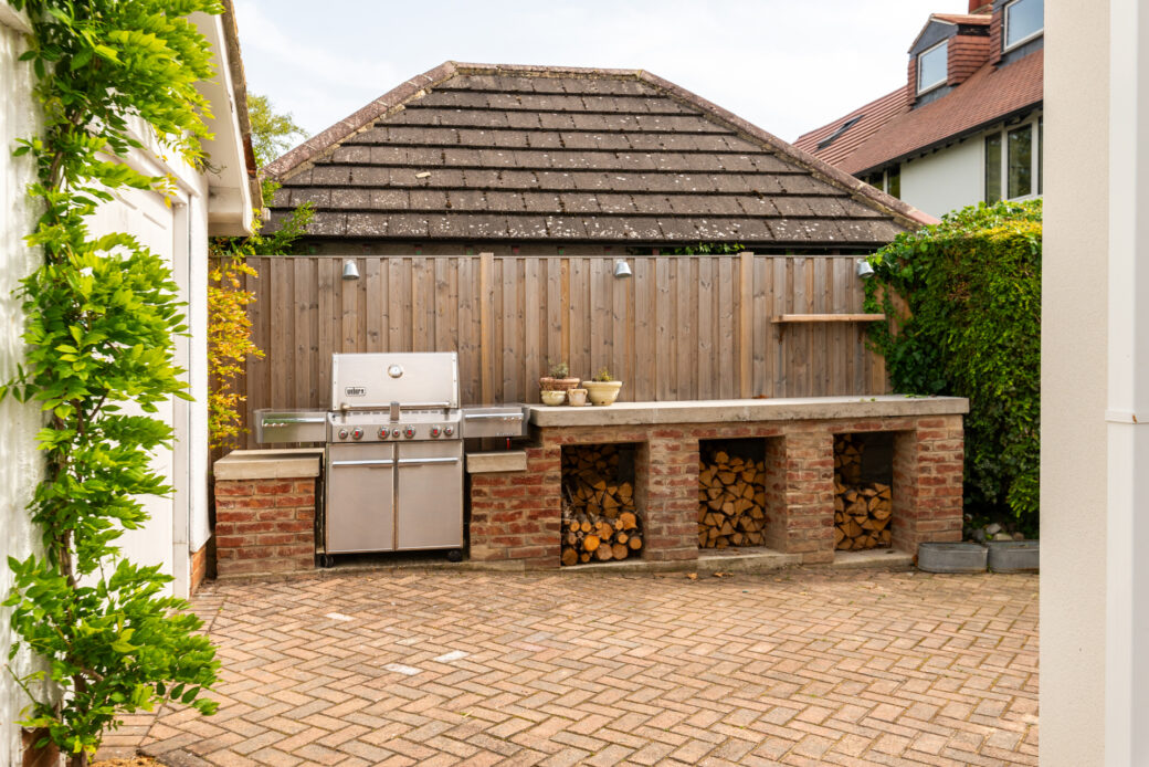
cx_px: 574
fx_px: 958
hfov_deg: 61.9
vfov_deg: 43.6
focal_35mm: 30
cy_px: 384
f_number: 8
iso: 320
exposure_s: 1/640
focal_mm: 30
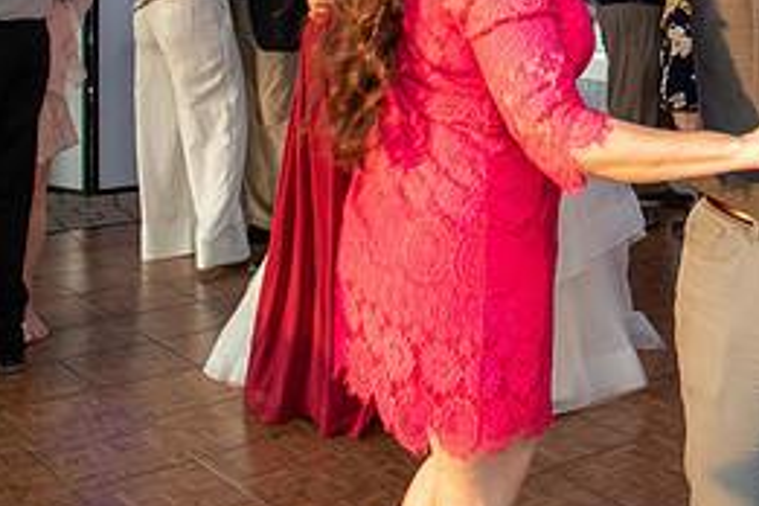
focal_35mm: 60
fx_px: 1265
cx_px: 689
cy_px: -23
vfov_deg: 21.7
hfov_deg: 31.7
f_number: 5
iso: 800
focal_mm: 18
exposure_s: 1/100
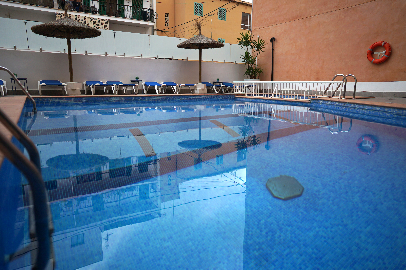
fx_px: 271
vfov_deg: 53.1
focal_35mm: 24
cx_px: 203
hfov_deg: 73.7
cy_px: 135
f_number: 1.4
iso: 100
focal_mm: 24
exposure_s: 1/3200
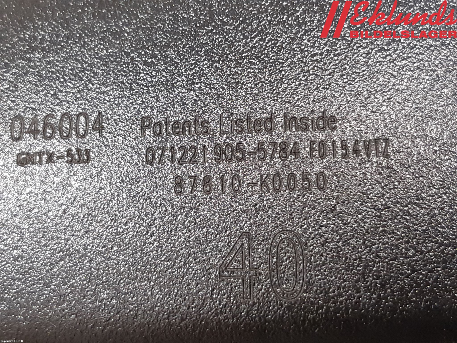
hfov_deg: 67.3
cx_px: 228
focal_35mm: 26
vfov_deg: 53.1
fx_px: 343
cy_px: 172
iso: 250
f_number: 1.7
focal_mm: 3.93
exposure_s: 1/25
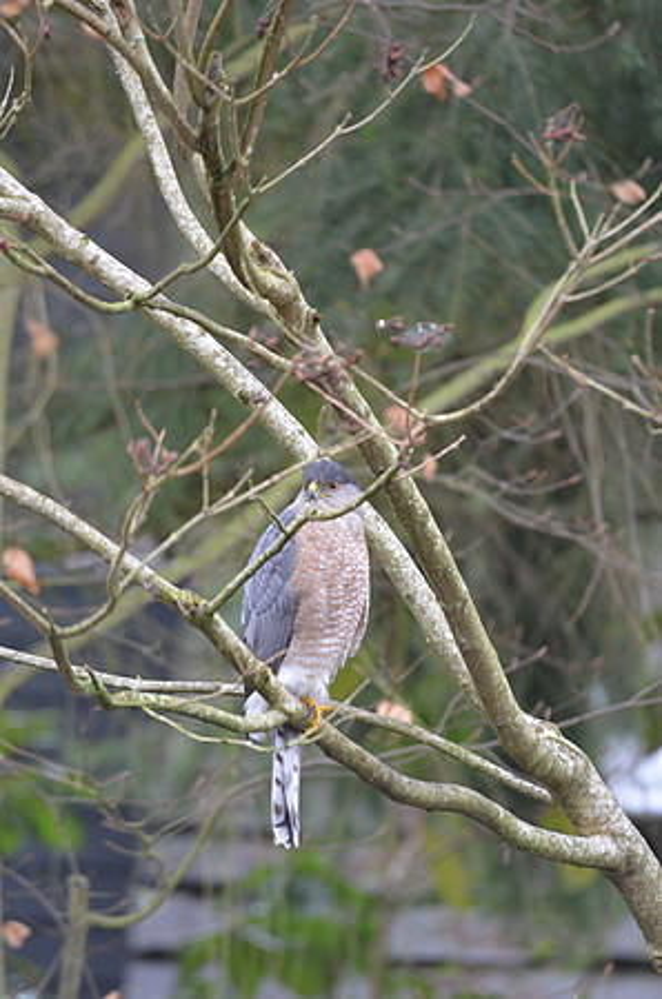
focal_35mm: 450
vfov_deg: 4.6
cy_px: 500
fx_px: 12469
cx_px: 331
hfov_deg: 3.0
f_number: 5.6
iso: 1600
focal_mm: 300
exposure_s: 1/200
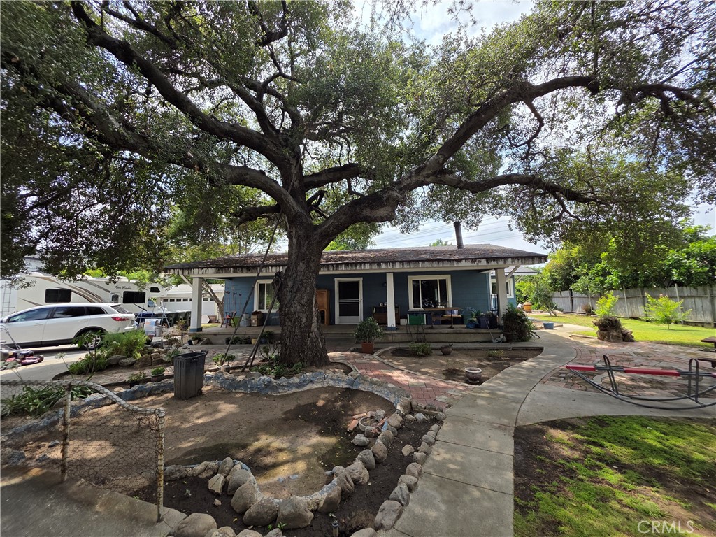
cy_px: 268
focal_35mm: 13
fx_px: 269
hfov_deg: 106.2
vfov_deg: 89.9
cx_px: 358
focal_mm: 2.2
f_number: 1.9
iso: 40
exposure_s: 1/1078
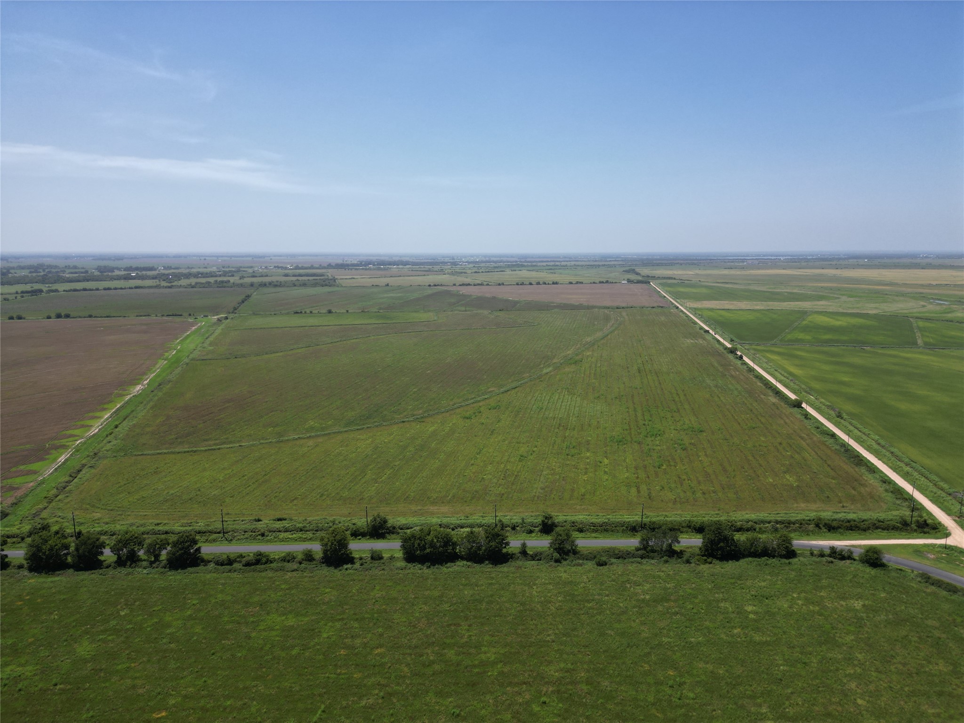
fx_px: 668
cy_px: 362
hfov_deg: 71.6
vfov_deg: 56.8
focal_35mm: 24
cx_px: 482
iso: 100
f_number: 1.7
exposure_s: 1/3000
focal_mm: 6.72
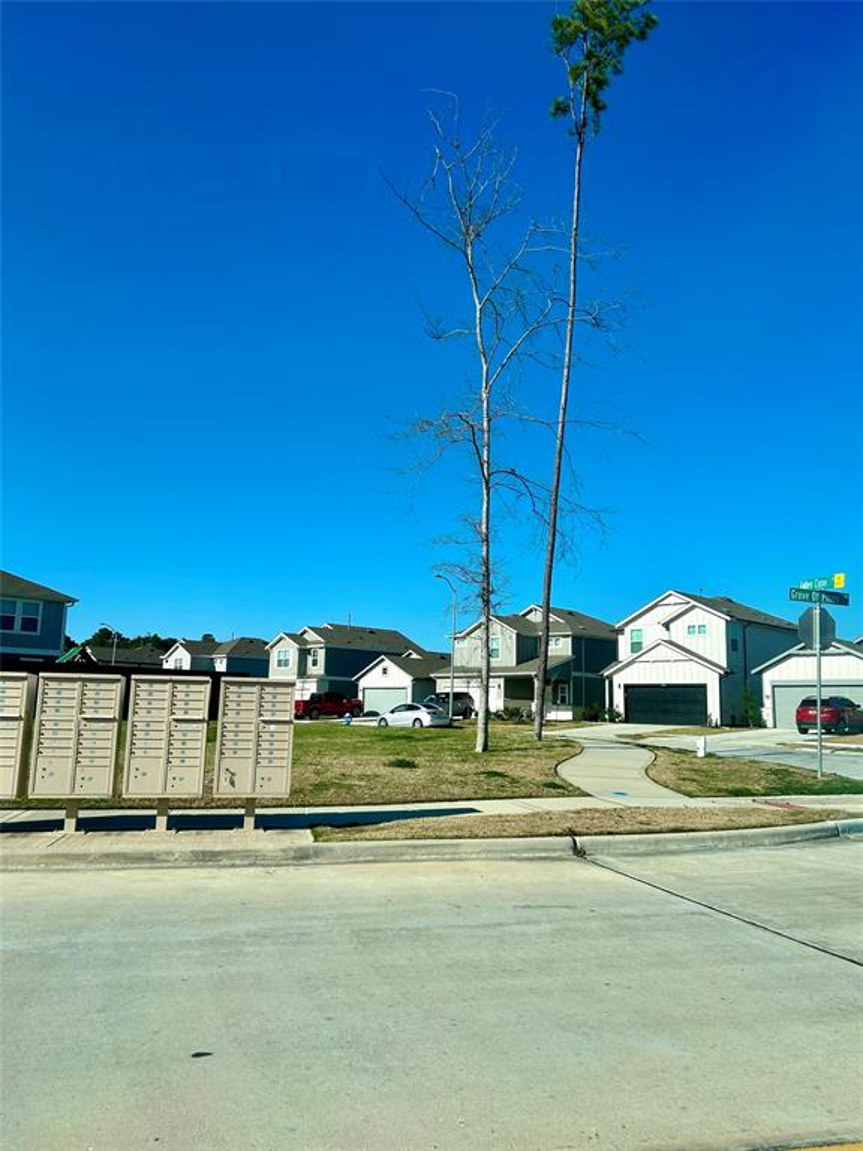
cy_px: 576
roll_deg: -2.3
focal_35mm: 26
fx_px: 864
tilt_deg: +8.8
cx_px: 432
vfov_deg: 67.3
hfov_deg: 53.1
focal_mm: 5.7
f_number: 1.5
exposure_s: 1/1698
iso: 50
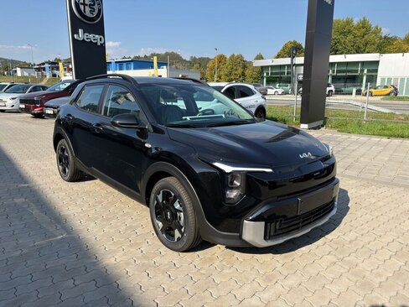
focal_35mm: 26
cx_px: 204
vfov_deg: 53.1
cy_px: 154
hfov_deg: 67.3
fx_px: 307
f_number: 1.6
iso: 50
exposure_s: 1/2283
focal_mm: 5.96
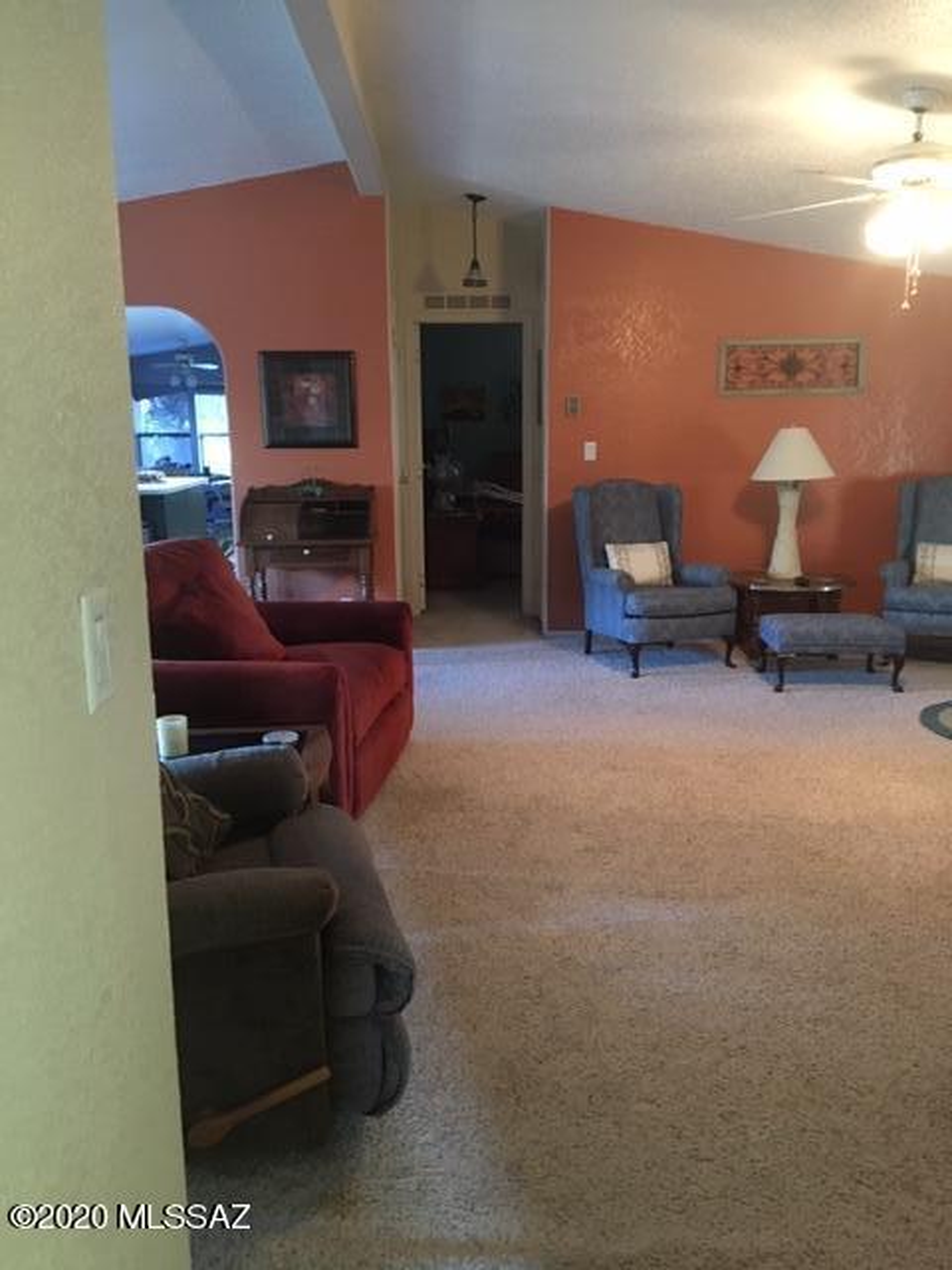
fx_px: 1063
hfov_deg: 48.2
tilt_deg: -11.1
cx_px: 476
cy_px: 635
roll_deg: +0.2
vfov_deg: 61.7
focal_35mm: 29
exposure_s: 1/15
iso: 400
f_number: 2.2
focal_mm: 4.15
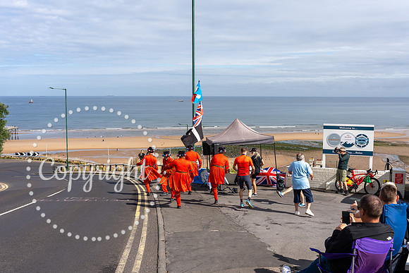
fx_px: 421
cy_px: 136
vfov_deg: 35.9
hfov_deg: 51.9
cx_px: 204
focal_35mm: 37
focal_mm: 35
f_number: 5.6
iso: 100
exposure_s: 1/800
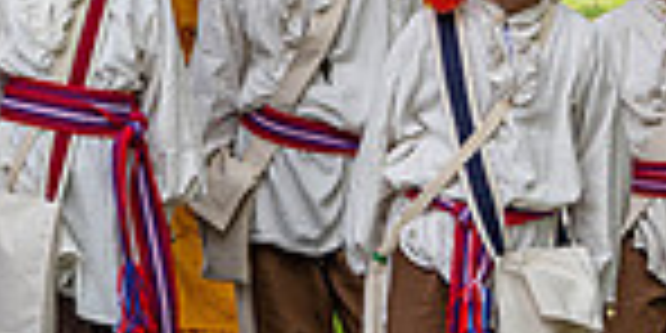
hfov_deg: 9.3
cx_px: 0
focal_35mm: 237
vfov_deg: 4.7
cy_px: 177
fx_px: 4078
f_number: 8
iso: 180
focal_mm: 56
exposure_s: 1/200
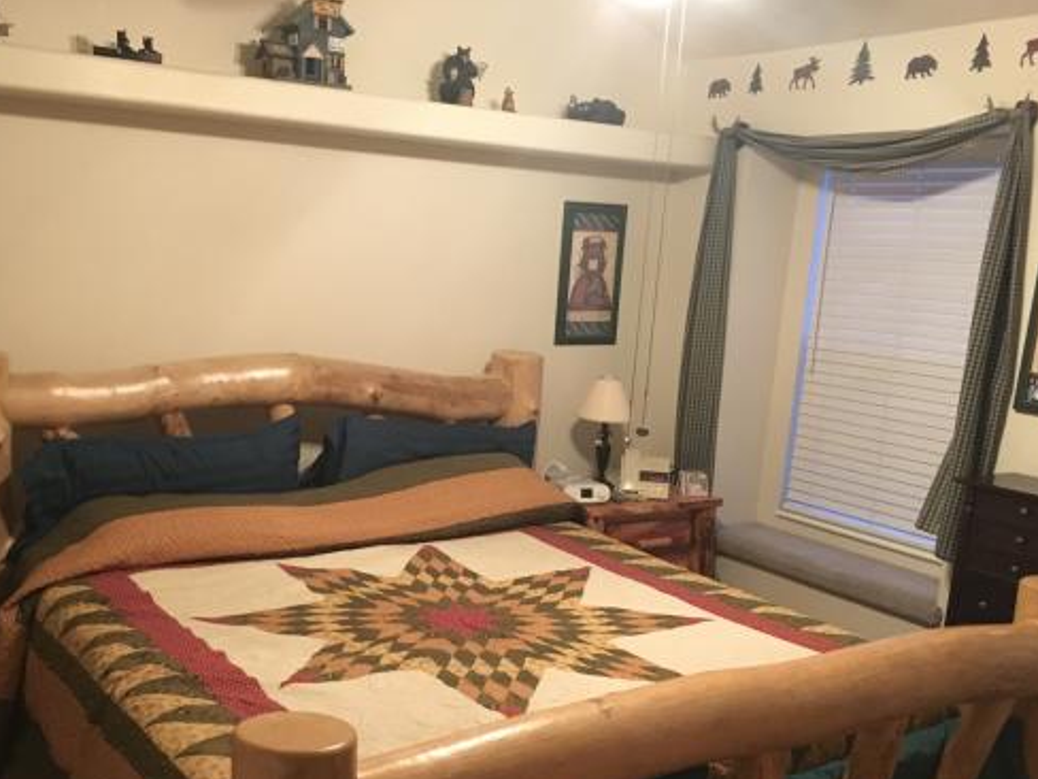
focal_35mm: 38
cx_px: 451
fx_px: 1139
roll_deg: -2.0
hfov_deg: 48.8
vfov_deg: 37.4
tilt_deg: -13.4
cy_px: 502
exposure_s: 1/15
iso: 250
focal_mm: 4.15
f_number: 2.2
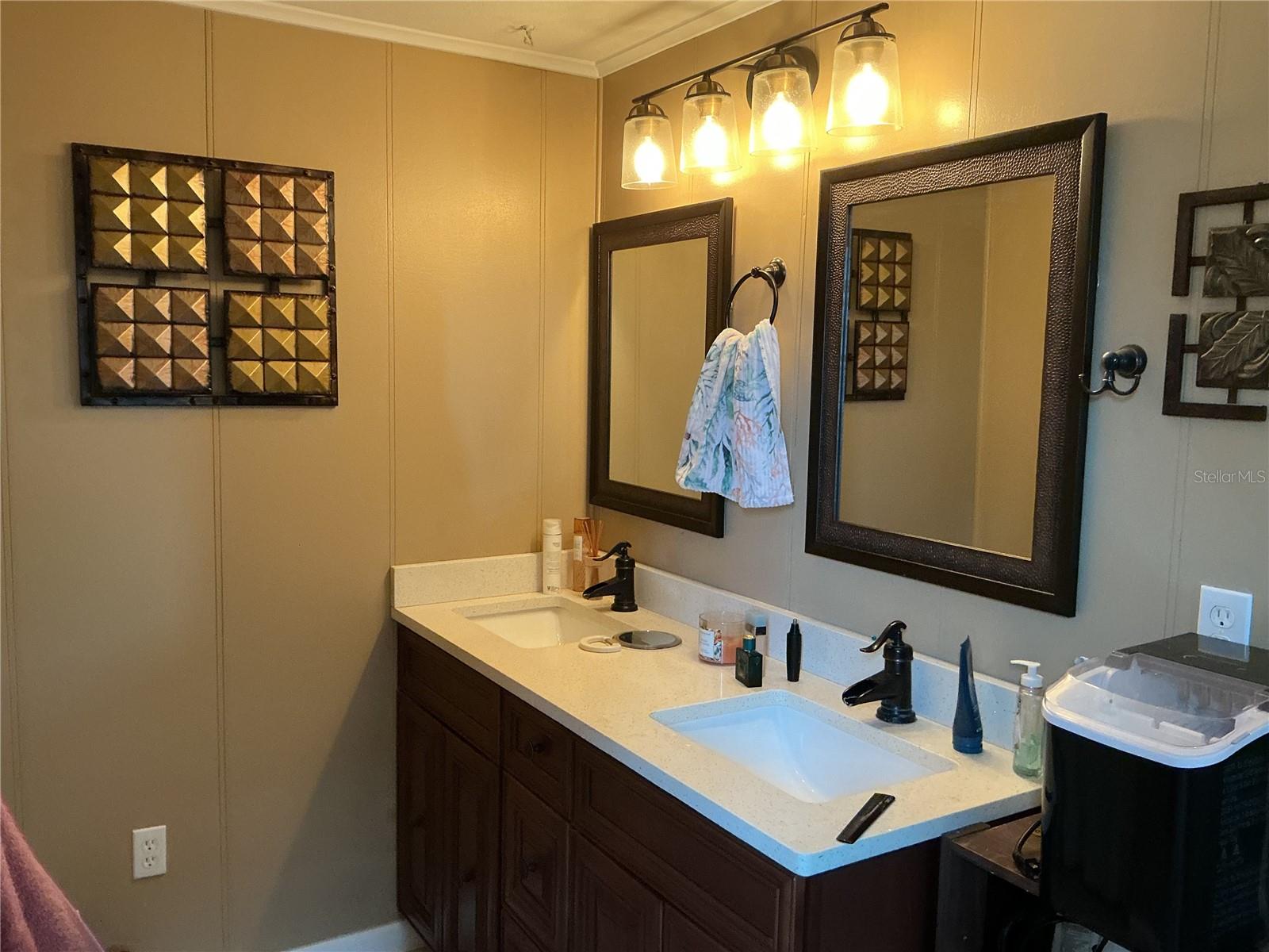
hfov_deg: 61.7
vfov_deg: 48.2
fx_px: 1063
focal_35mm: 29
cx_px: 634
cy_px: 476
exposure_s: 1/60
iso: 160
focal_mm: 3
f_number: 1.8
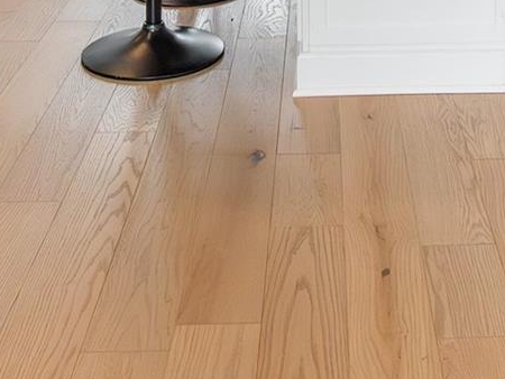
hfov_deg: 26.7
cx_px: 365
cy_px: -357
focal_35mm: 72
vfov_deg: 16.2
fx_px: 1054
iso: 800
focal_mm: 11
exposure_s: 1/200
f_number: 5
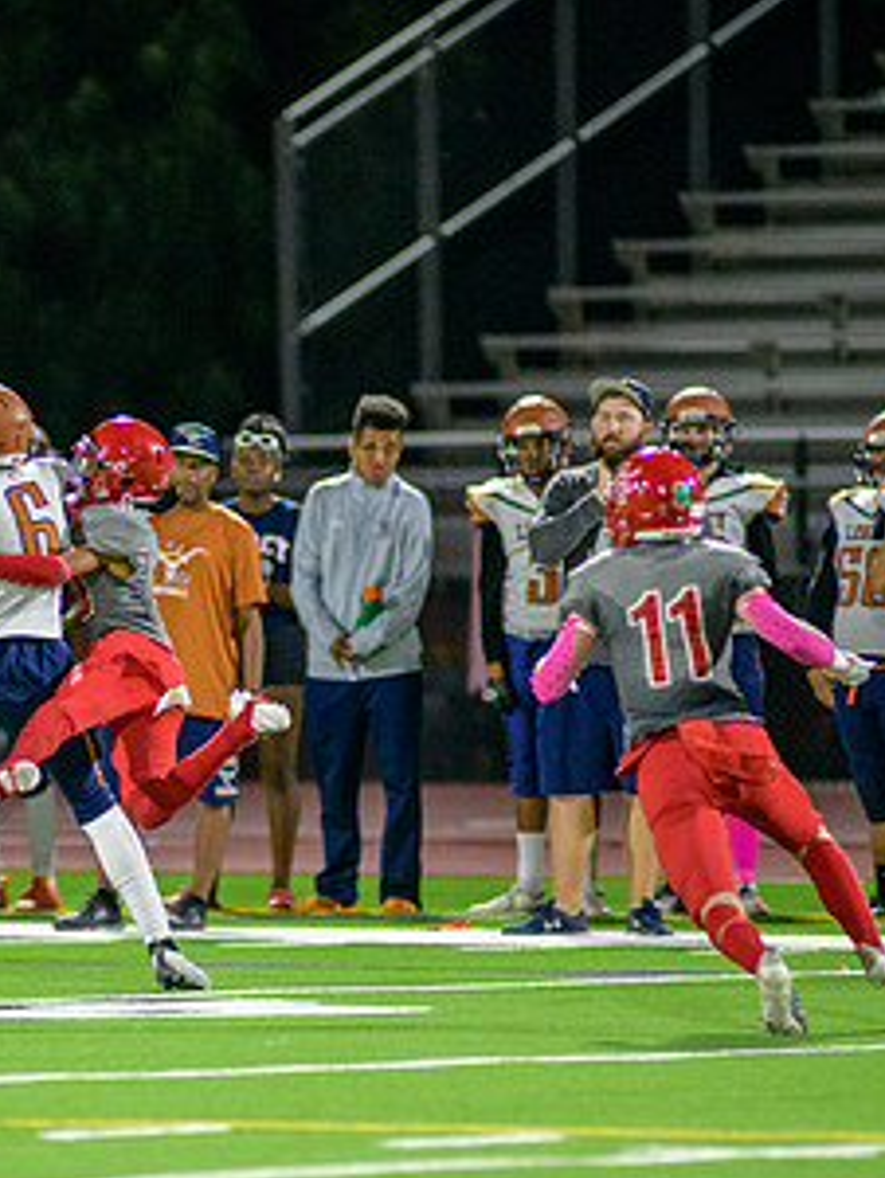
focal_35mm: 556
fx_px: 18940
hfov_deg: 2.7
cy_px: 687
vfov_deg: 3.6
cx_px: 51
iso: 2000
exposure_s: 1/500
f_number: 2.8
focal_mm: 300
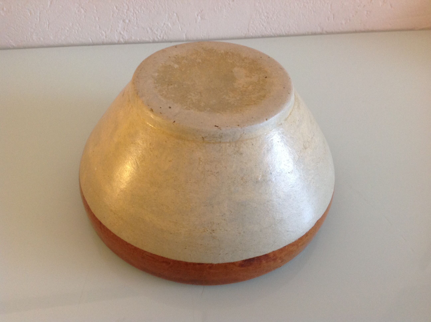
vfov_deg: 40.6
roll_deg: -3.1
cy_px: 161
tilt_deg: -43.8
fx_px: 435
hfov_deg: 52.7
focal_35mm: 35
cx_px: 216
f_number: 2.4
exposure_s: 1/15
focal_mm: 4.28
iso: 125
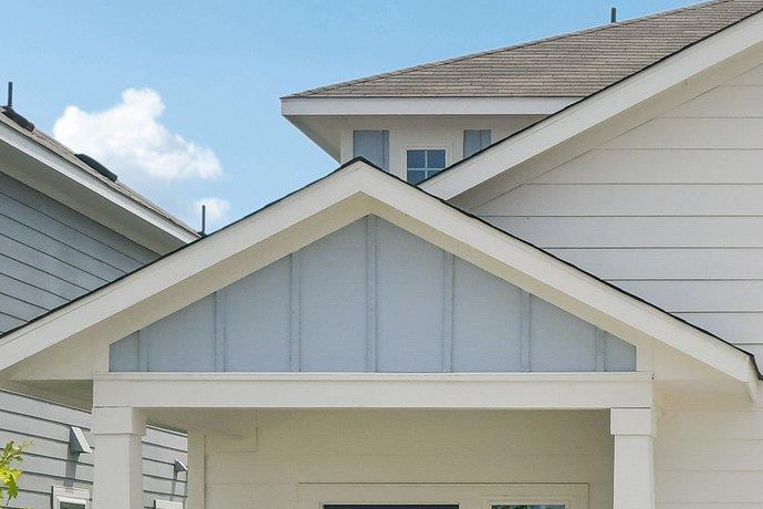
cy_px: 484
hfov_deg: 19.9
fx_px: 2077
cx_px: 842
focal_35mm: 98
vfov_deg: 13.8
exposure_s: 1/3200
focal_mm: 22
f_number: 8
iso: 400
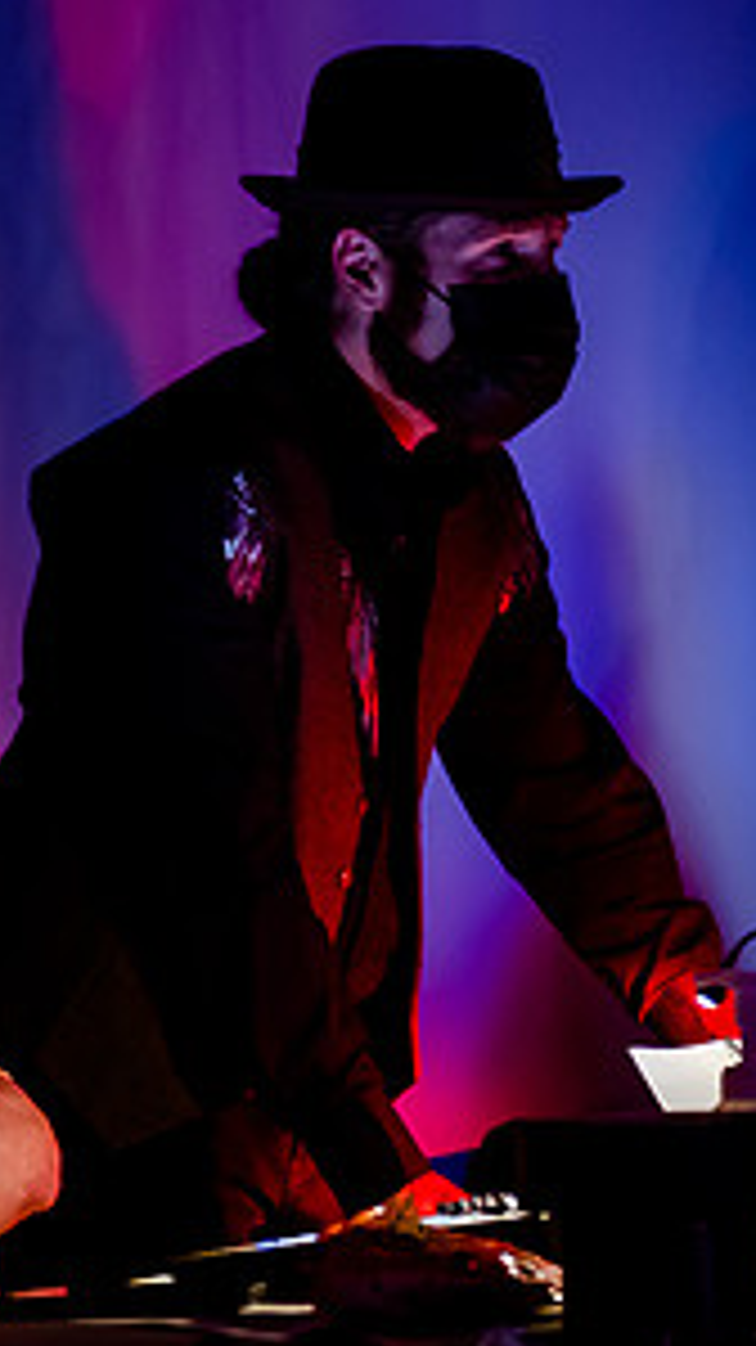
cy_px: 524
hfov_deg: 9.8
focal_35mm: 124
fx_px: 4423
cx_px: 362
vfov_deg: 17.3
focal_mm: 56
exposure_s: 1/13
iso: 3200
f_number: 2.8
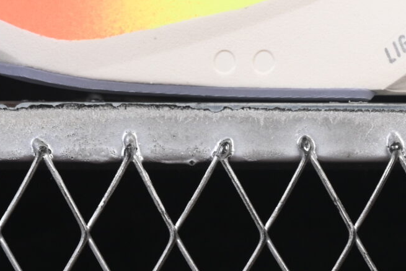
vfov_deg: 4.6
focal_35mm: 293
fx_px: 3305
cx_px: 299
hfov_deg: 7.0
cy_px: -225
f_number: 8
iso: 160
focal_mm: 50
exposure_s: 1/80
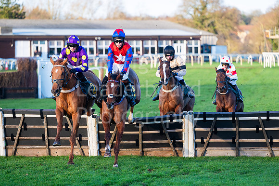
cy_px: 94
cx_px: 155
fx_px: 1457
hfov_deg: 10.9
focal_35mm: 188
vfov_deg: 7.3
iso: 800
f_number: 3.5
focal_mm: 165
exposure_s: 1/1250
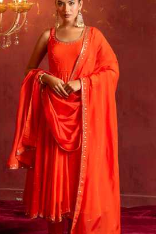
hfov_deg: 21.2
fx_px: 416
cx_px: 73
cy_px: 122
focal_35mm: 64
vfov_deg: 31.4
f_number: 6.3
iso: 320
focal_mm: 50
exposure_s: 1/160
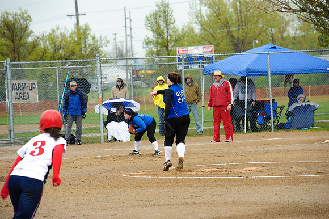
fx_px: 1644
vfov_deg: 7.6
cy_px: 110
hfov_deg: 11.4
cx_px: 164
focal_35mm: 180
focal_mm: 180
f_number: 5.6
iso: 400
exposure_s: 1/500
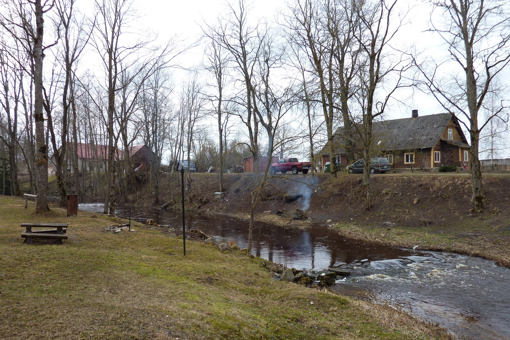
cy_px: 195
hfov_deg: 67.4
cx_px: 259
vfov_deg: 47.8
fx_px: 382
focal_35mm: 27
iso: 80
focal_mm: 4.1
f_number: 4
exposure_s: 1/200
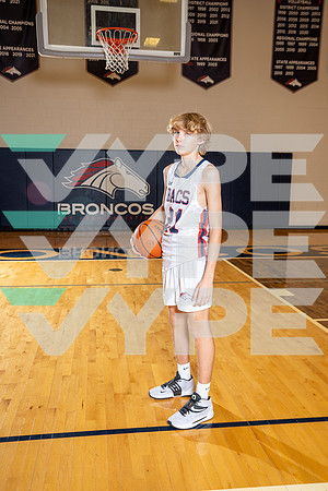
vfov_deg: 54.4
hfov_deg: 37.9
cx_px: 164
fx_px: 478
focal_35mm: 35
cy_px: 246
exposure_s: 1/250
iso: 640
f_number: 5.6
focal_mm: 35
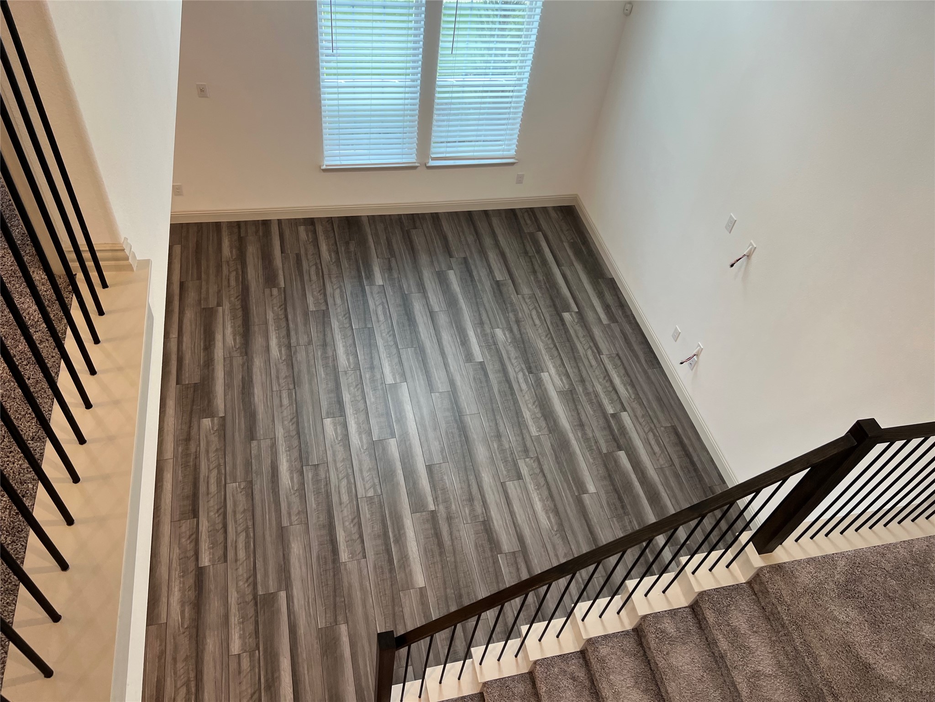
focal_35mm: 26
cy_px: 351
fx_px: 702
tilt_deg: -47.9
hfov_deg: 67.3
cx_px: 468
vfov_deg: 53.1
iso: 125
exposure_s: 1/120
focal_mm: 5.7
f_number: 1.5
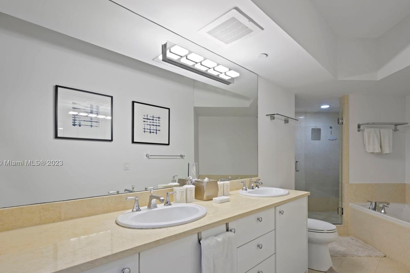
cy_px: 163
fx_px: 205
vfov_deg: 66.7
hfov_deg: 89.8
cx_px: 221
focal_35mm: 18
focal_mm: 14
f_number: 8
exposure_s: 1/2.5
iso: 100
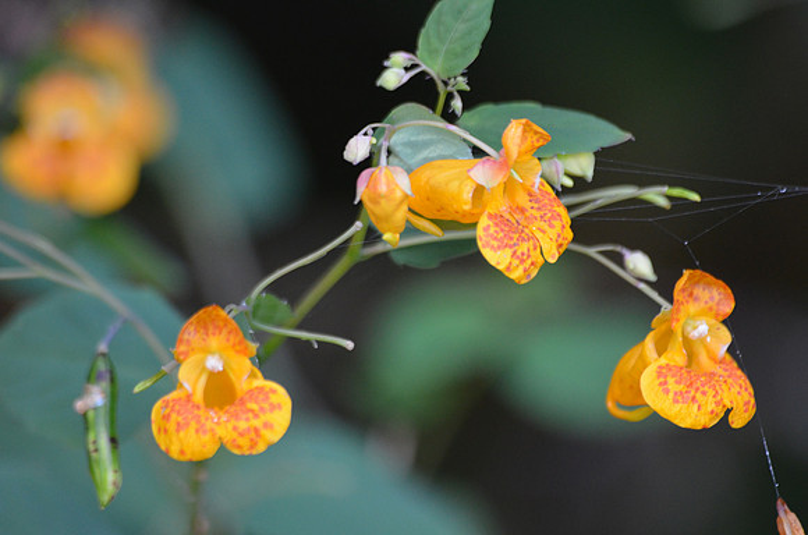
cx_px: 404
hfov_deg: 4.6
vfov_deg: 3.0
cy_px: 268
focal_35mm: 450
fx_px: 10078
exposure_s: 1/320
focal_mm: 300
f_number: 5.6
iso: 1600
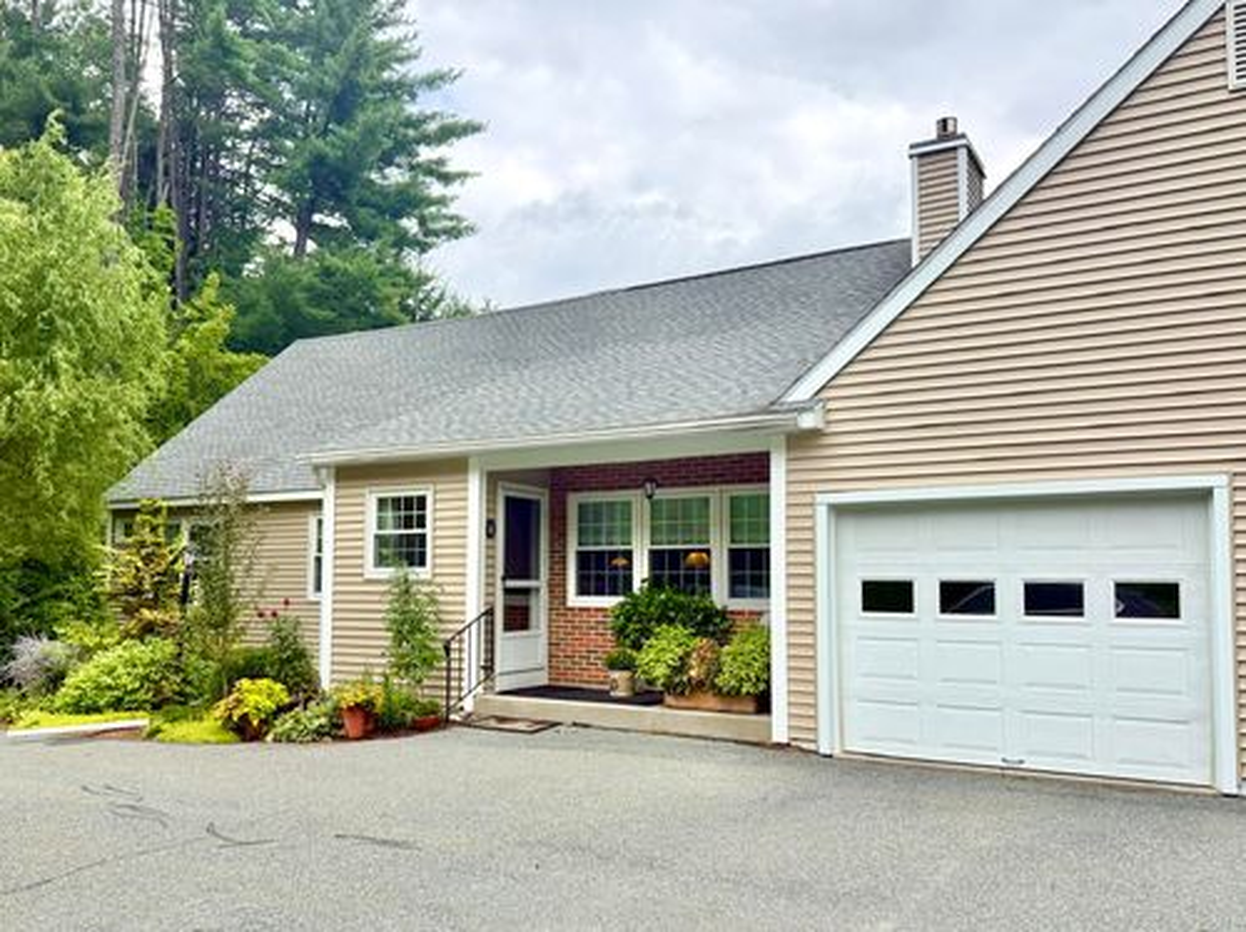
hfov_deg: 71.6
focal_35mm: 24
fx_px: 863
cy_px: 466
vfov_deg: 56.7
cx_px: 623
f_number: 1.78
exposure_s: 1/3021
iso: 100
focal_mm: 6.76
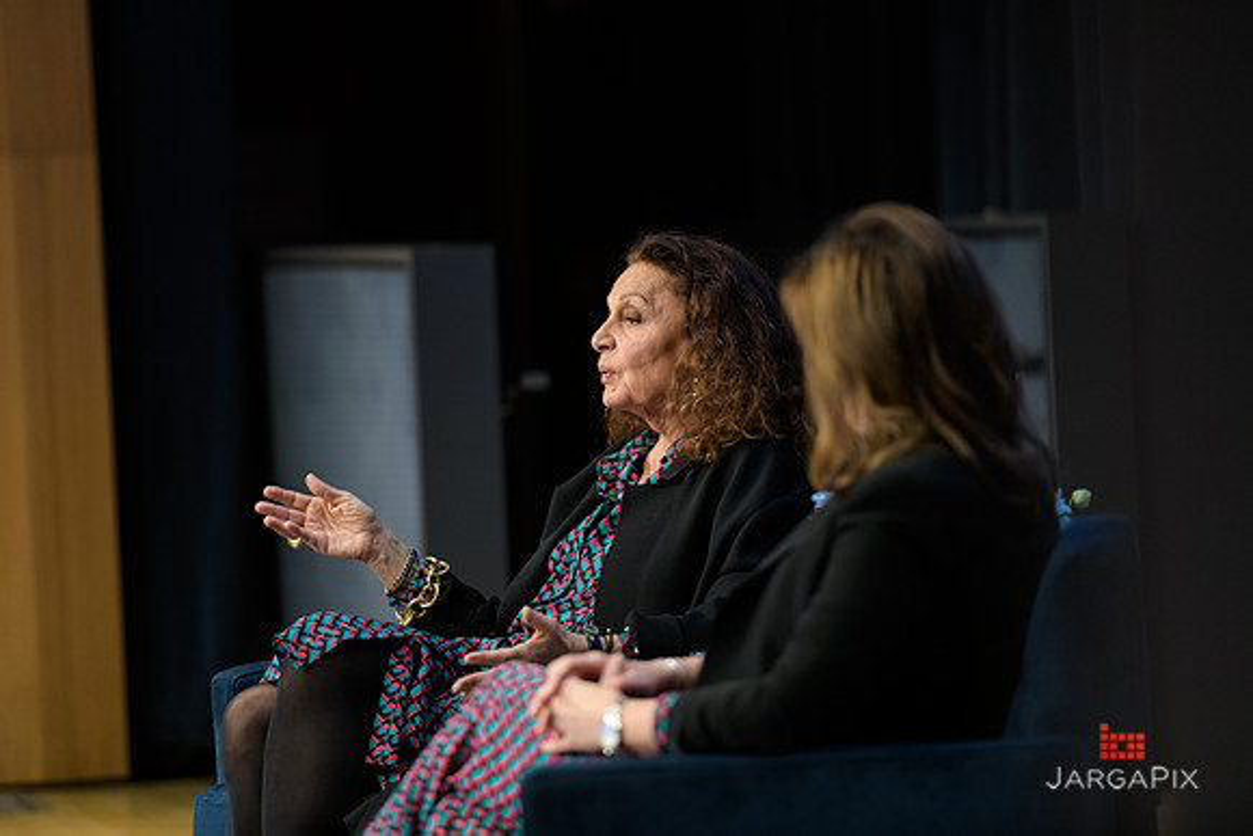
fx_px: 6962
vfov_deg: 6.9
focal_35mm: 200
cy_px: 418
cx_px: 626
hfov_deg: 10.3
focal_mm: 200
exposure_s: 1/125
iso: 1600
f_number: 3.2
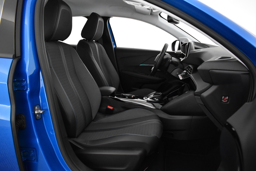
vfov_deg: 47.9
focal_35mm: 27
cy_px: 86
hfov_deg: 67.4
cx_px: 128
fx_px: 192
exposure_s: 1/60
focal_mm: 18
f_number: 4
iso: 3200
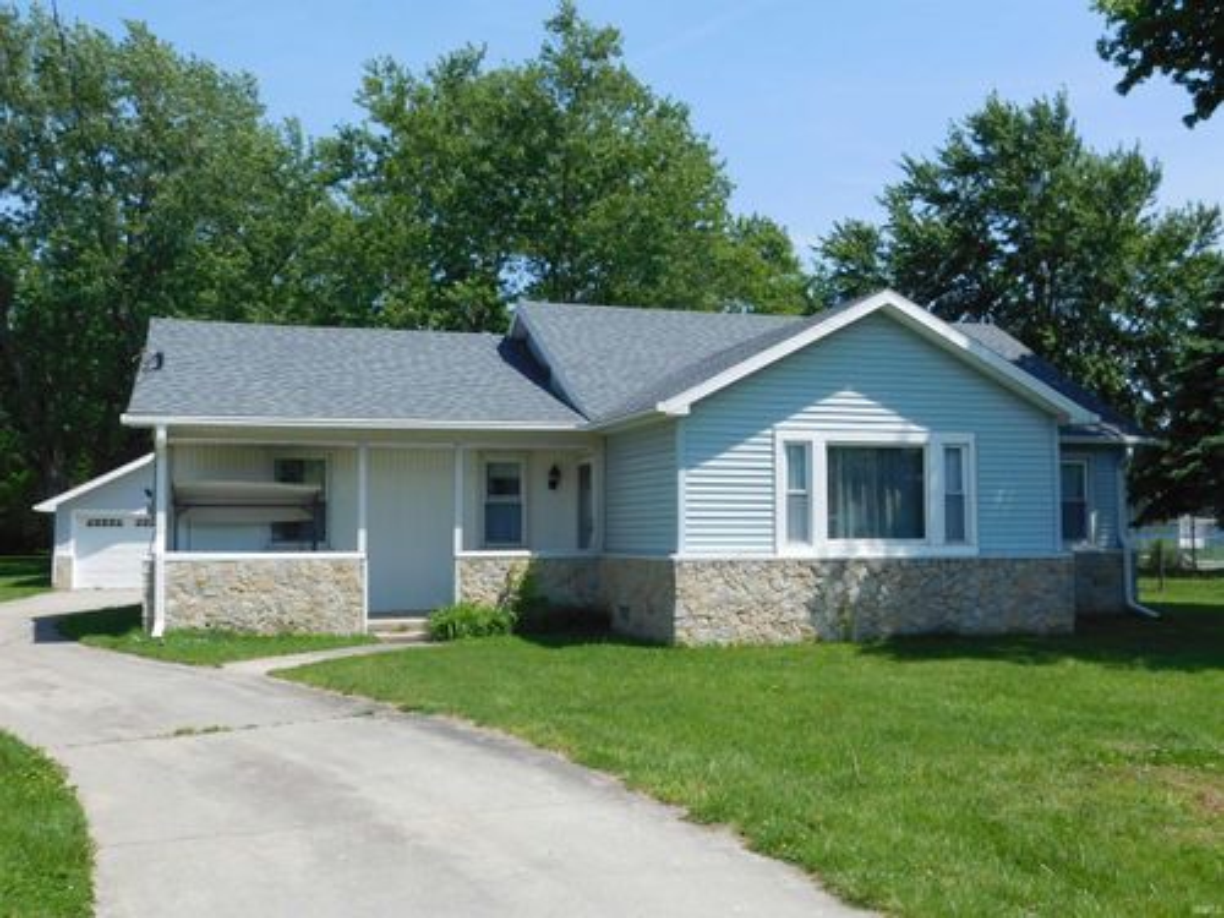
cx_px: 612
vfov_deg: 39.7
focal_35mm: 36
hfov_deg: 51.4
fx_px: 1273
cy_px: 459
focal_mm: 6.3
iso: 125
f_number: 3.5
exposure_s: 1/1250
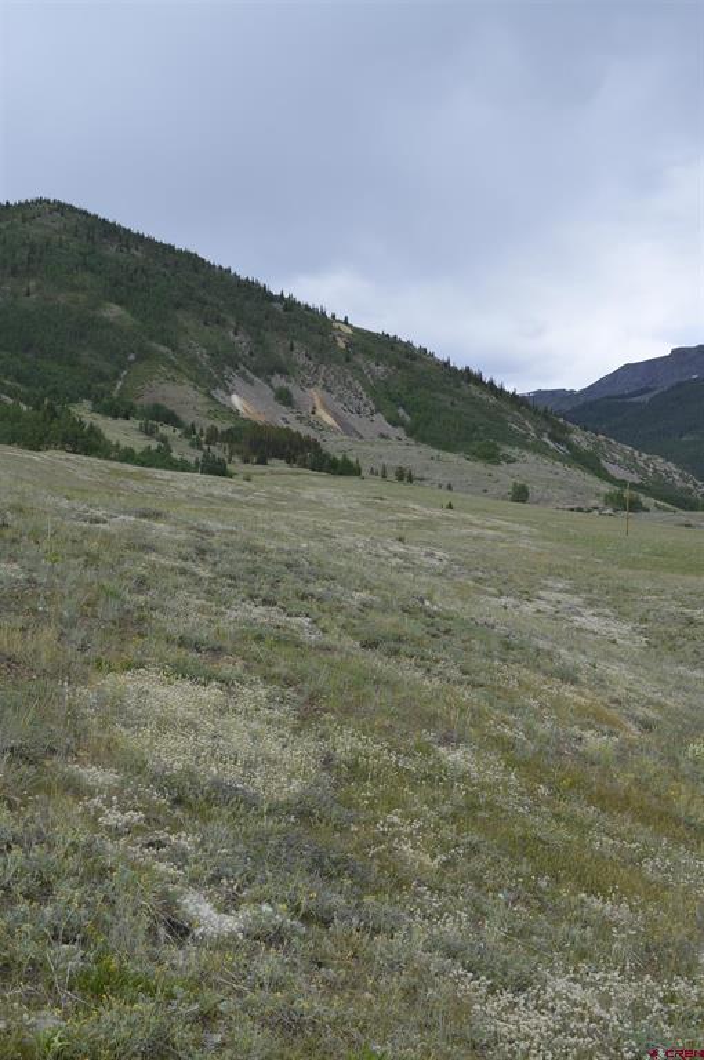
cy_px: 530
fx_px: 971
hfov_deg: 39.9
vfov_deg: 57.3
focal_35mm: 33
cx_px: 352
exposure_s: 1/200
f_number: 7.1
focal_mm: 22
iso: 100
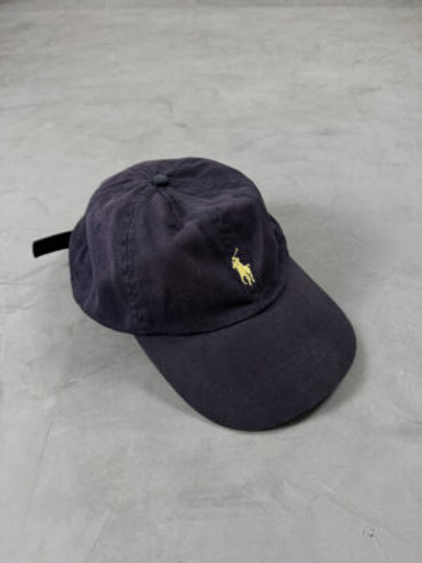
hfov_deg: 56.8
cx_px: 211
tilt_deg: -45.2
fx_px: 390
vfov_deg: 71.6
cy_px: 282
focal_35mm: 24
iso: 250
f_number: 1.78
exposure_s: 1/60
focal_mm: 6.76
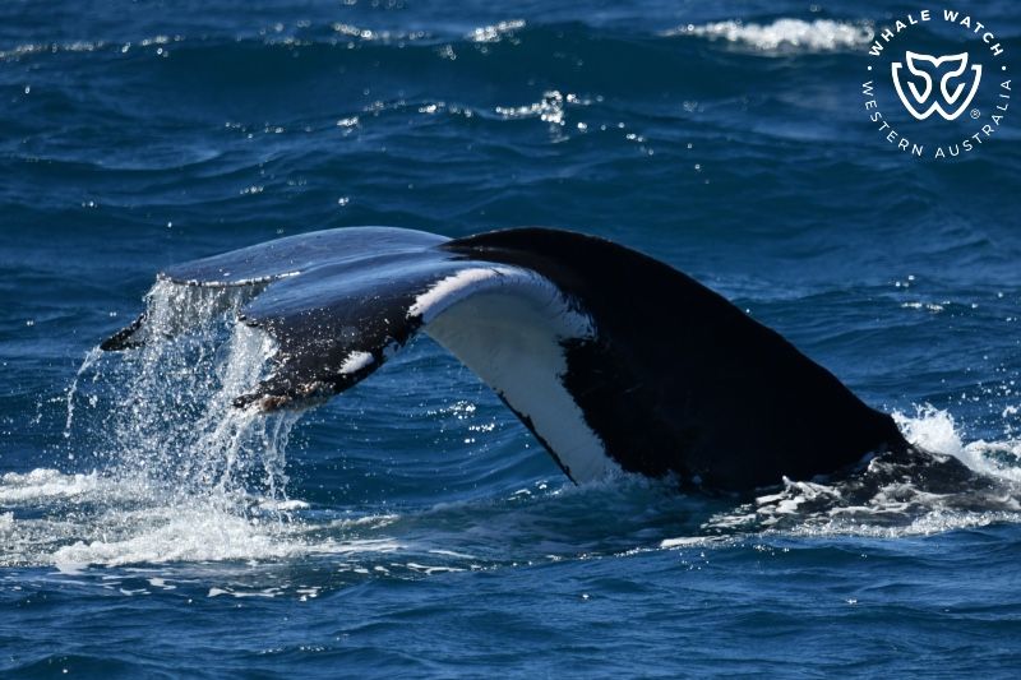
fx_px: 17012
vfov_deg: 2.3
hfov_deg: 3.4
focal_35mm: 600
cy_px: 340
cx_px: 510
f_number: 6.3
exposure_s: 1/8000
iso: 1000
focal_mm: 600
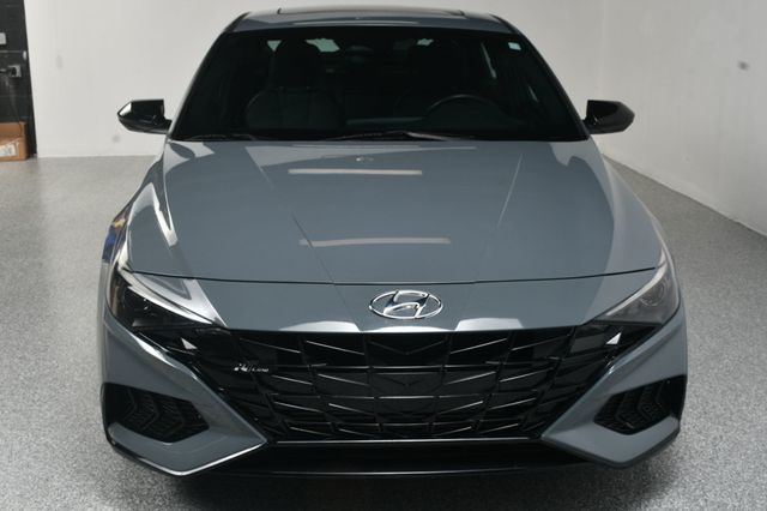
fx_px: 958
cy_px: 256
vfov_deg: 29.8
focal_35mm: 45
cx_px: 384
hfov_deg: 43.6
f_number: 11
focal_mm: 30
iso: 100
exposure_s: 1/160
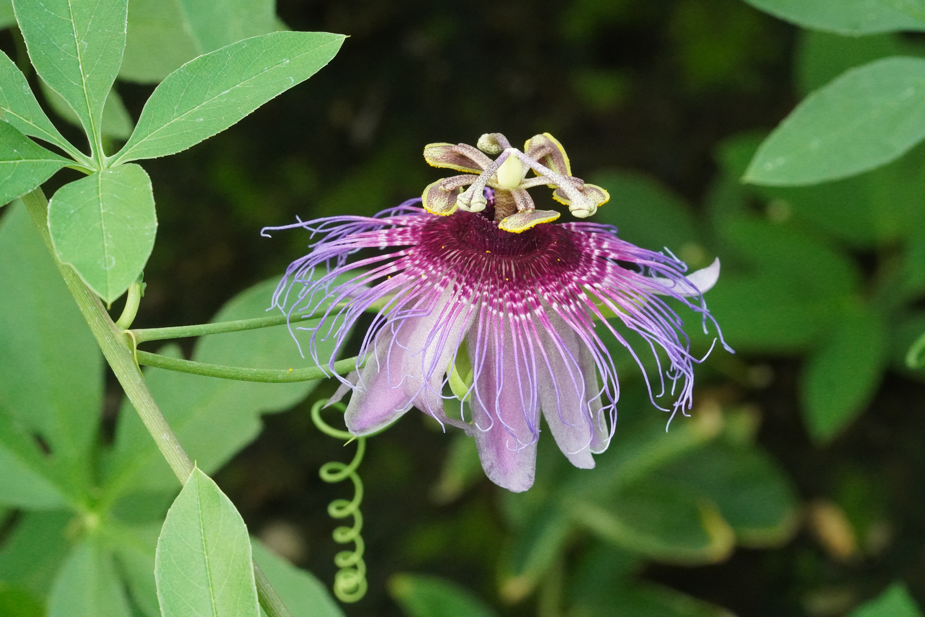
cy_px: 308
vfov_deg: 10.2
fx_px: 3468
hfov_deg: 15.2
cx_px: 462
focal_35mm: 135
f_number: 13
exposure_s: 1/160
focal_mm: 90
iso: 5000
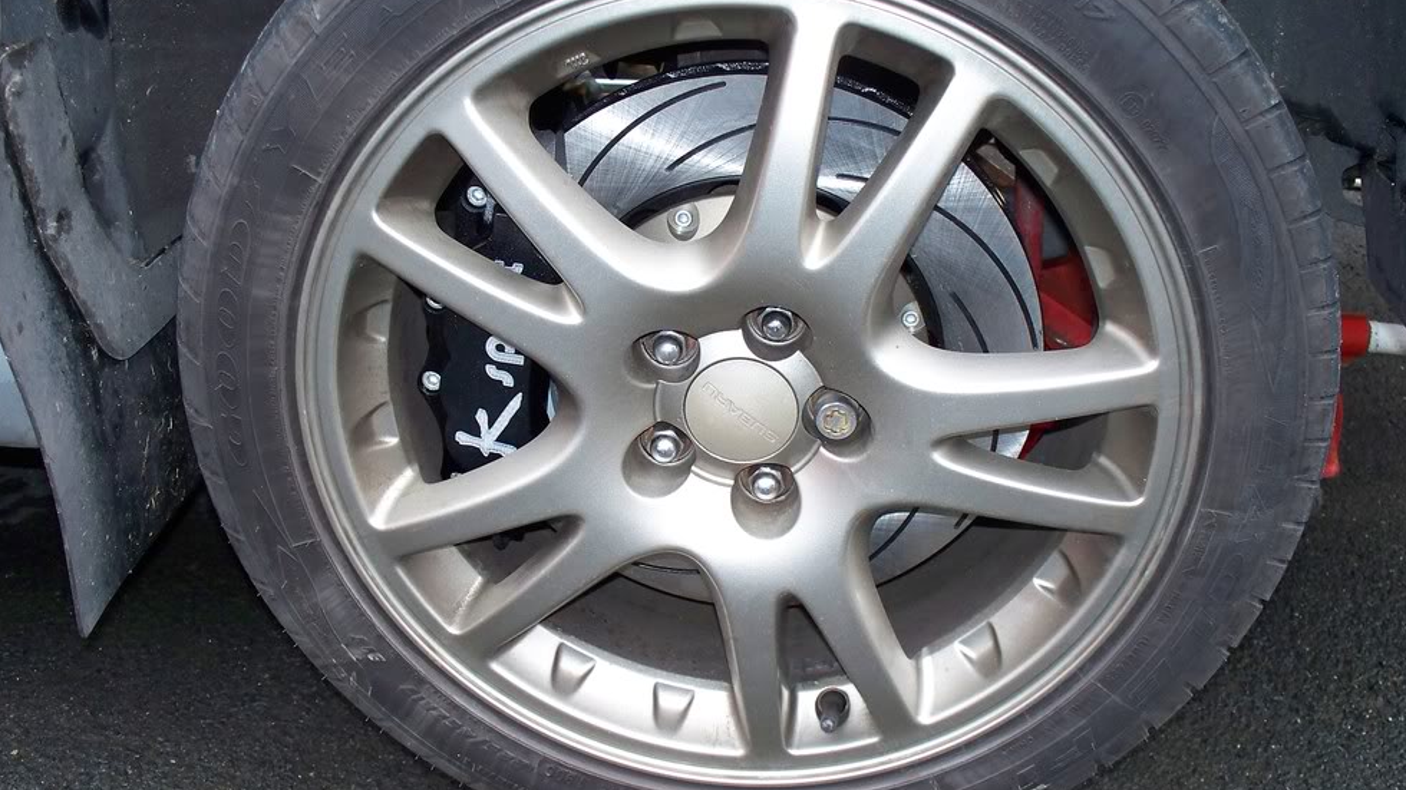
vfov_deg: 29.0
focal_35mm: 41
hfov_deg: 49.4
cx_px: 700
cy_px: 371
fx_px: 1528
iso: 200
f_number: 2.8
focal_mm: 7.54
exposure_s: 1/50
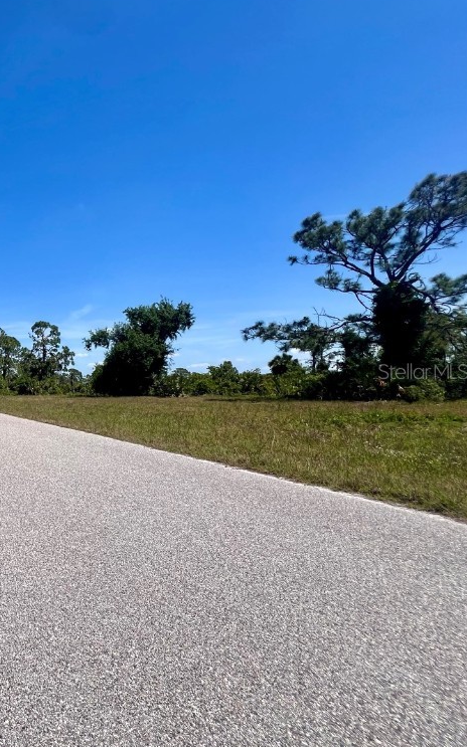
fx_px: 387
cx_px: -42
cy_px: 371
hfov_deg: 46.5
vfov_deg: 88.0
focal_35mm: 19
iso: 32
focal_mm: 1.57
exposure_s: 1/2370
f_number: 1.8
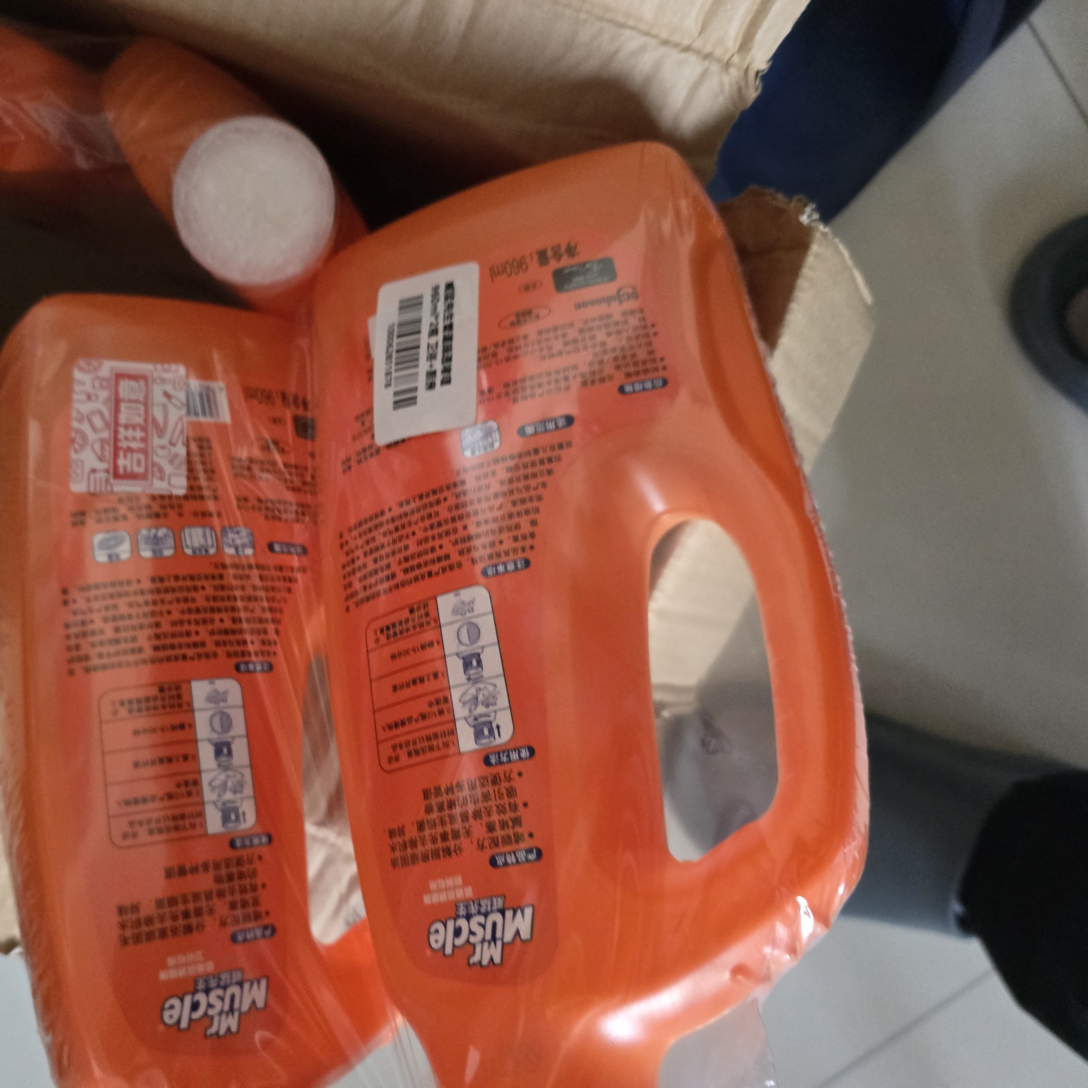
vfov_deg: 57.3
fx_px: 996
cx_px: 386
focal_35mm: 28
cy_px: 527
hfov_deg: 56.4
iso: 1000
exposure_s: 1/60
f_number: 1.7
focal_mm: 6.3
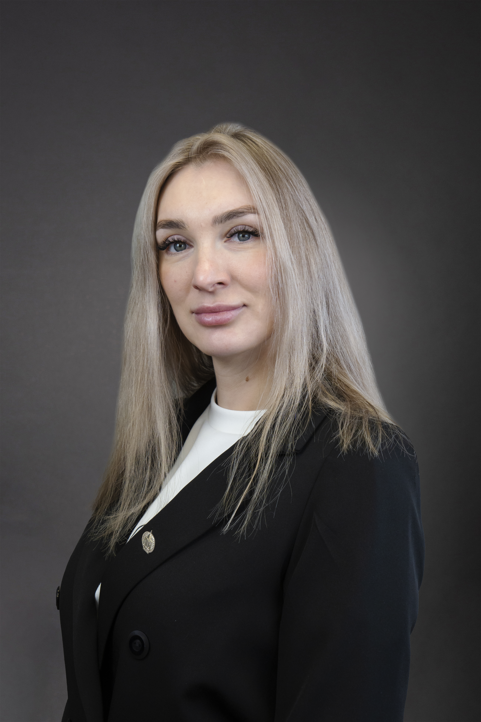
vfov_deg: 28.1
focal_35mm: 72
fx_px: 1443
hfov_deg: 18.9
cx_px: 240
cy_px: 361
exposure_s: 1/160
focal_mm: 48
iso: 640
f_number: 5
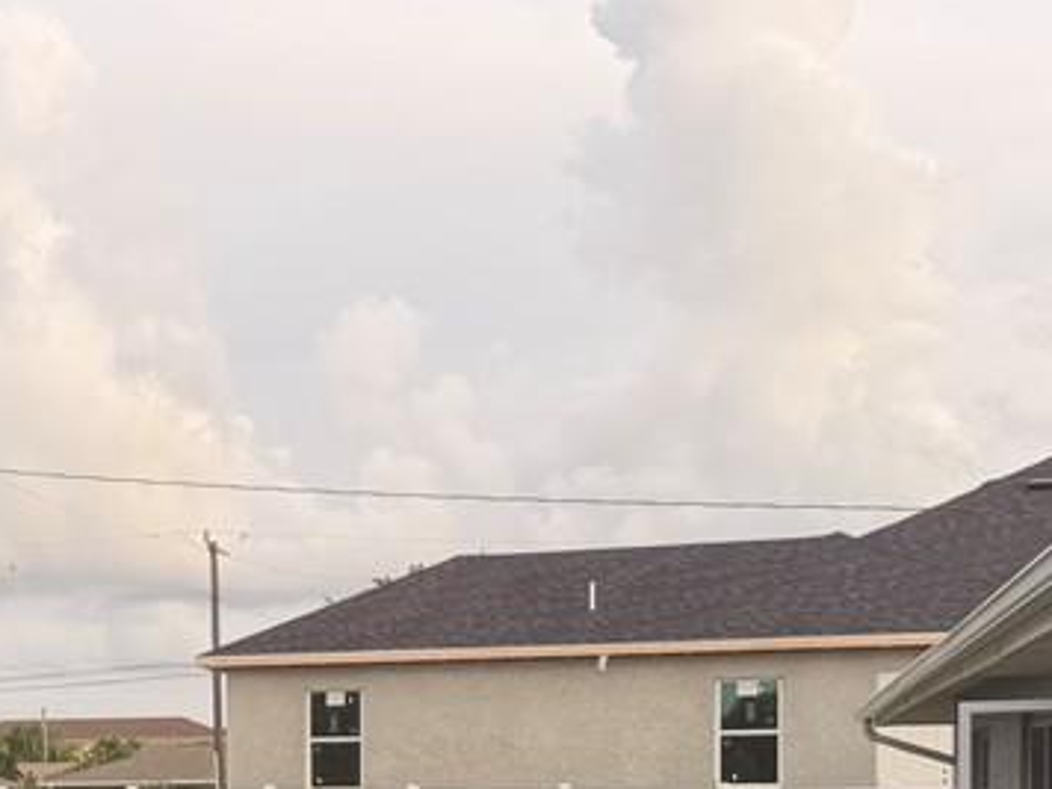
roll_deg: +0.8
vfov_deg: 20.4
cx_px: 65
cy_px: 845
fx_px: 2097
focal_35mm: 69
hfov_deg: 27.0
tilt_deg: -2.3
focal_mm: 6.76
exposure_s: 1/524
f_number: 1.78
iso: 80
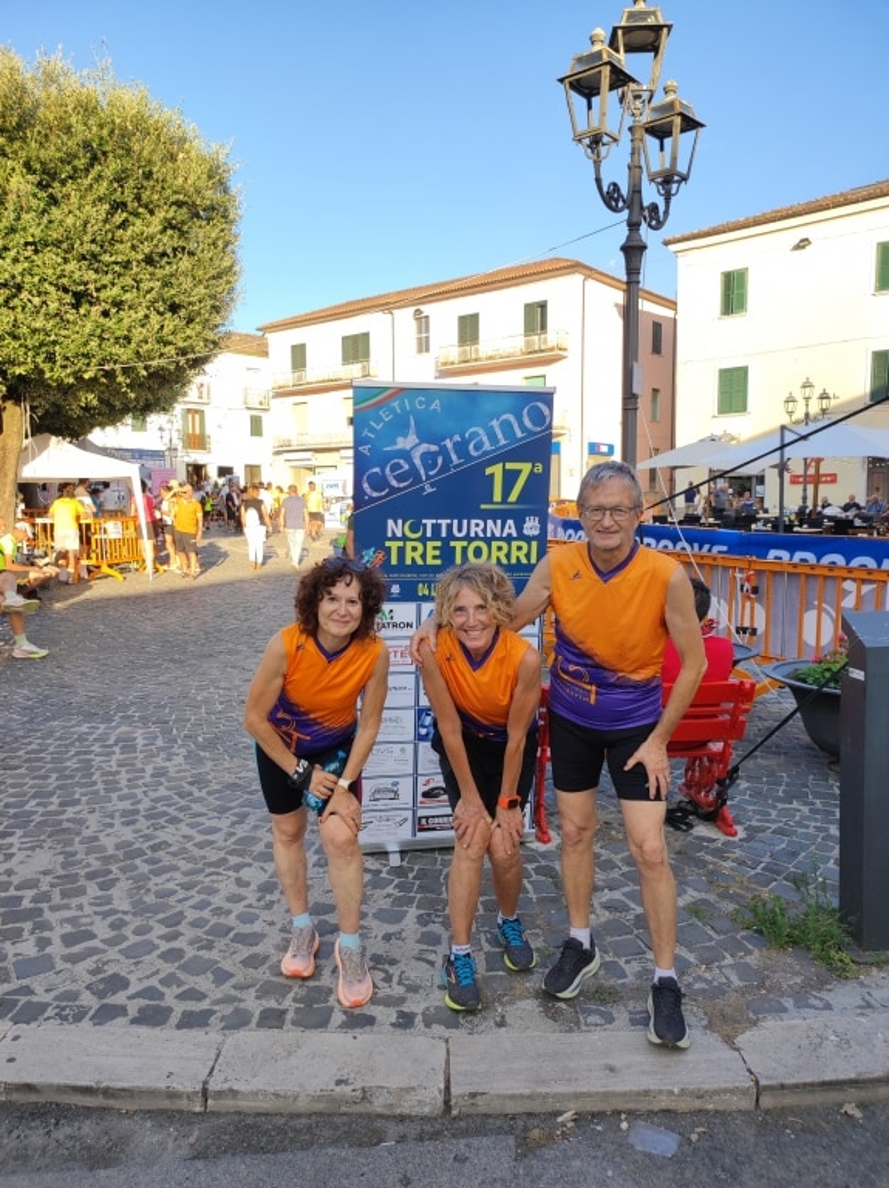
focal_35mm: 25
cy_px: 594
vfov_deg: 69.4
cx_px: 444
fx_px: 857
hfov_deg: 54.8
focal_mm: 4.7
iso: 50
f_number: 1.79
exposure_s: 1/193
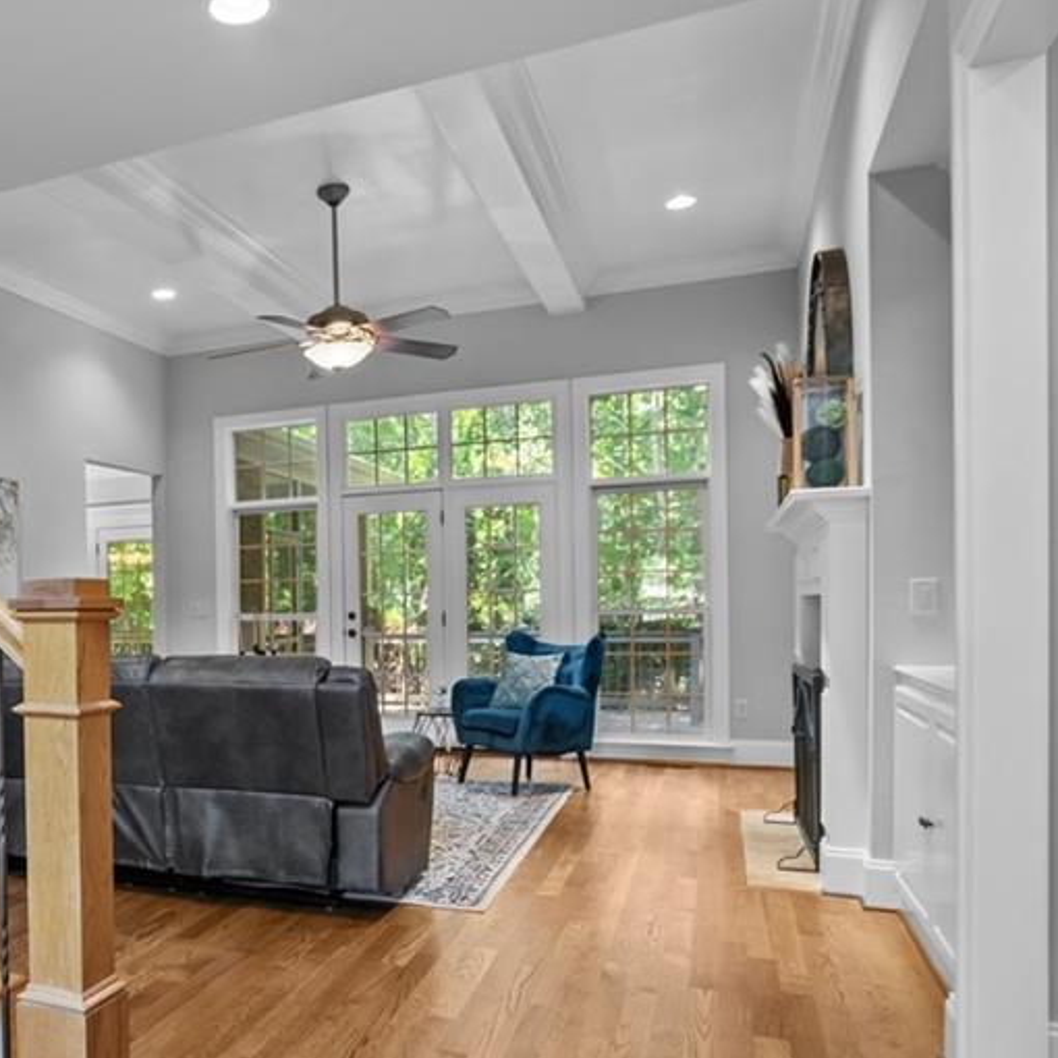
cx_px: 166
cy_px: 619
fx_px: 1003
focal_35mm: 29
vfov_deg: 55.3
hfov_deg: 51.1
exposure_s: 1/3
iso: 400
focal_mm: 17
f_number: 8
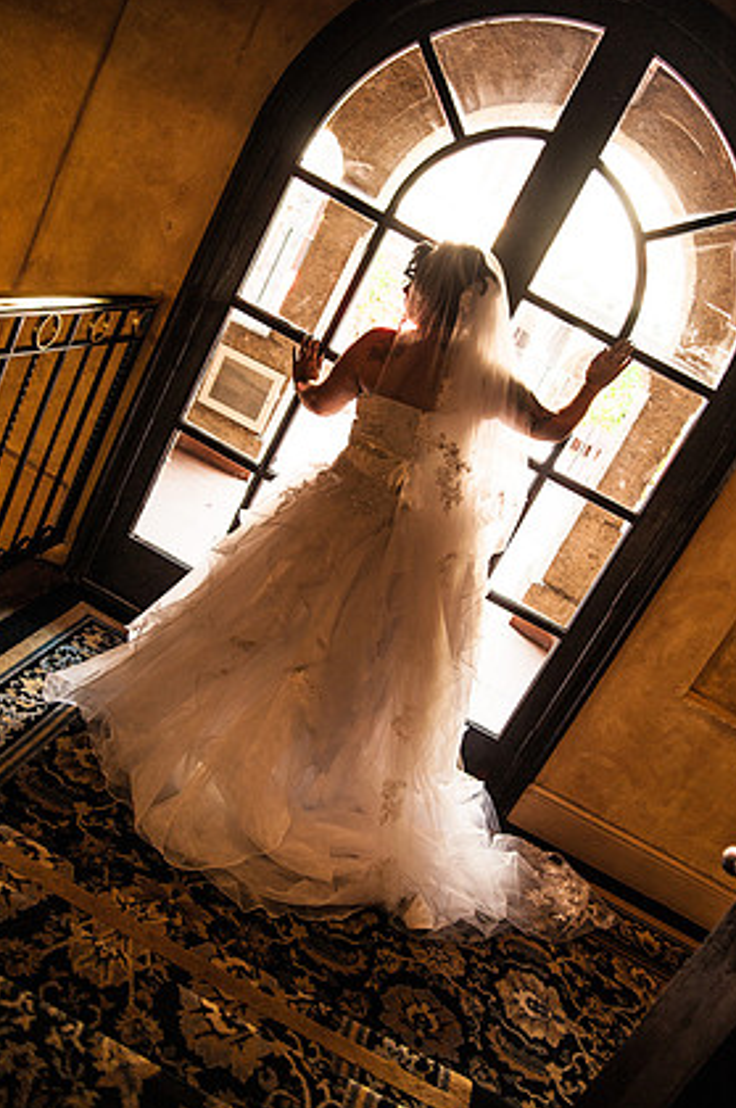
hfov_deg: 43.5
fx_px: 922
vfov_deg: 62.0
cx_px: 386
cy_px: 536
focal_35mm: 30
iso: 250
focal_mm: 28
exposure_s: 1/60
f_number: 4
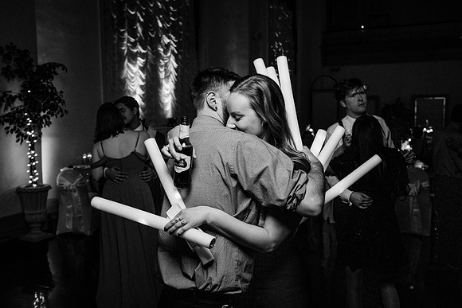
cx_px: 231
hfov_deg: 54.2
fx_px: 451
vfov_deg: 37.7
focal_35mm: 35
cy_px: 154
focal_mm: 35
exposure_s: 1/200
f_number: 4
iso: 2000
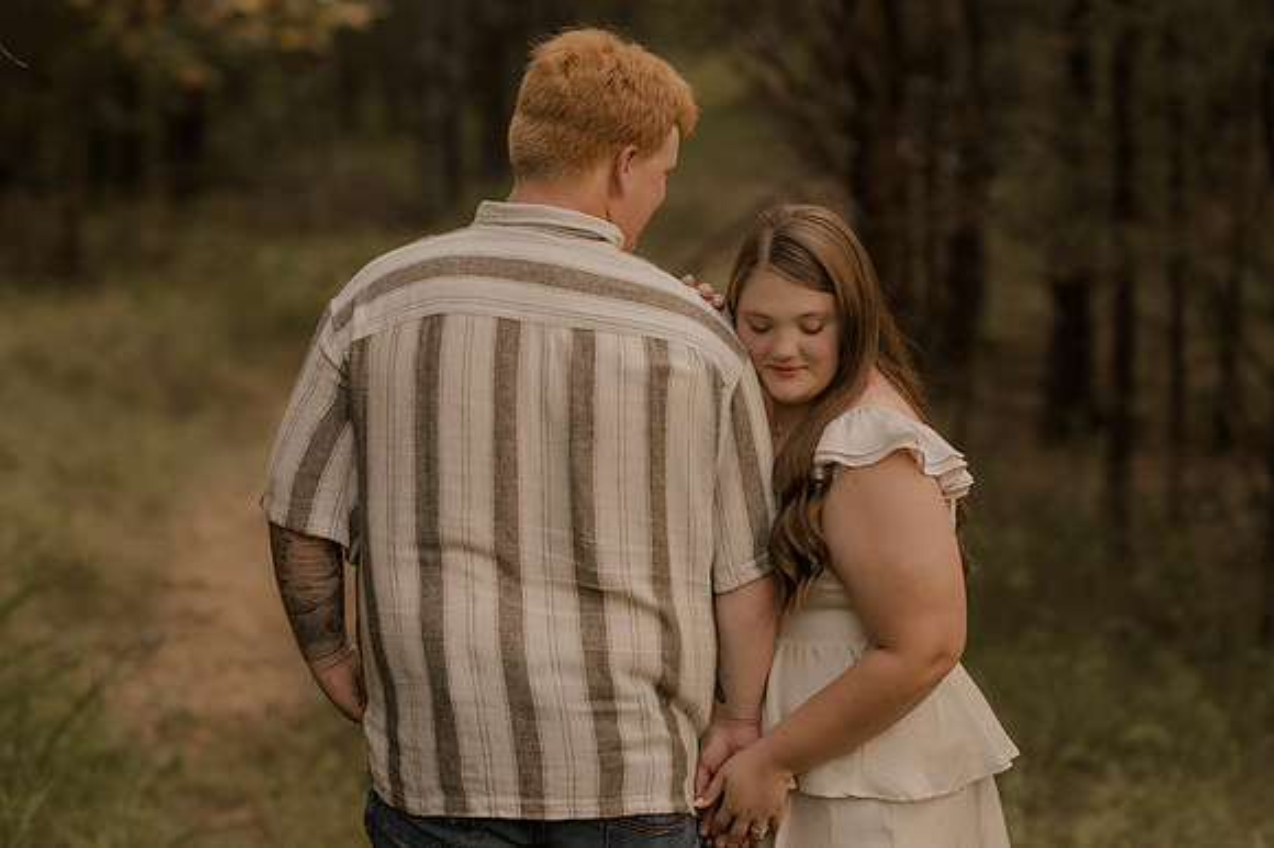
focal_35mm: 127
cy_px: 424
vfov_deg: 10.8
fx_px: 4492
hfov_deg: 16.1
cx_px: 637
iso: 100
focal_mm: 85
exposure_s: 1/200
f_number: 2
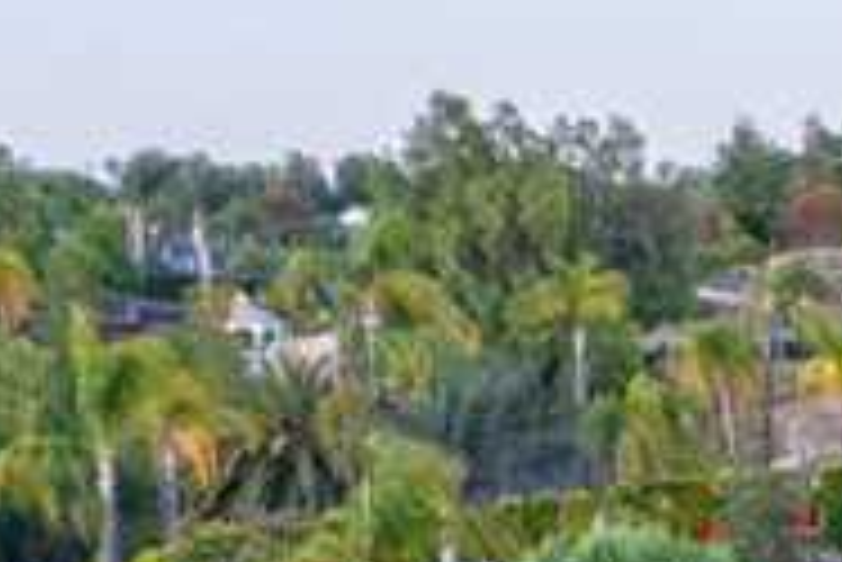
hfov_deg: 11.6
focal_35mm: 153
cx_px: 1851
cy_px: 868
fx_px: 3581
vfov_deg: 8.8
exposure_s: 1/50
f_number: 4.5
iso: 400
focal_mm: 10.26
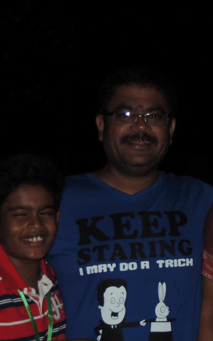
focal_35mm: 99
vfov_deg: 20.9
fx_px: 919
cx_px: 221
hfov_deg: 13.0
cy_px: 220
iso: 200
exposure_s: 1/30
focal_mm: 8.3
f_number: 3.5
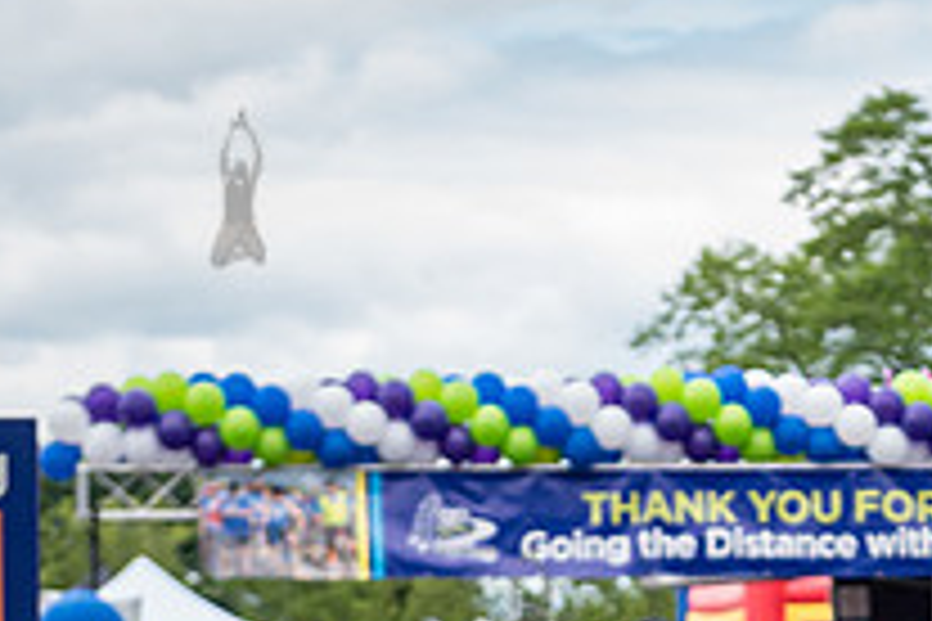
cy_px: 911
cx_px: 876
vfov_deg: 5.4
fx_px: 6498
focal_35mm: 251
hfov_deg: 8.2
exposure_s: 1/1000
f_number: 4
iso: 400
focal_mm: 70
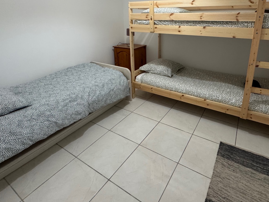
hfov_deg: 78.5
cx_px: 154
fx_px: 163
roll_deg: +0.8
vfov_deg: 61.2
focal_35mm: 21
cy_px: 60
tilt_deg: -14.5
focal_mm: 2.22
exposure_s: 1/50
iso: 500
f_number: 2.2
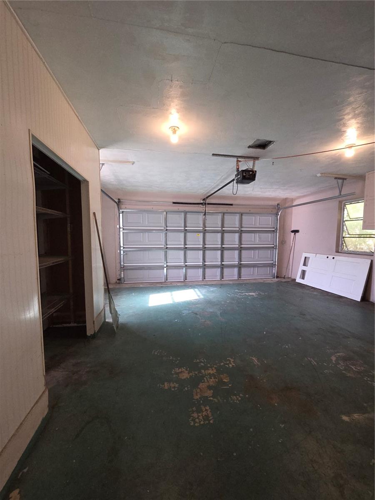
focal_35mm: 13
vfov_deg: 106.2
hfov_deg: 89.9
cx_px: 188
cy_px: 250
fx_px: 188
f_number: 2.2
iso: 200
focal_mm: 2.2
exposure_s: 1/60
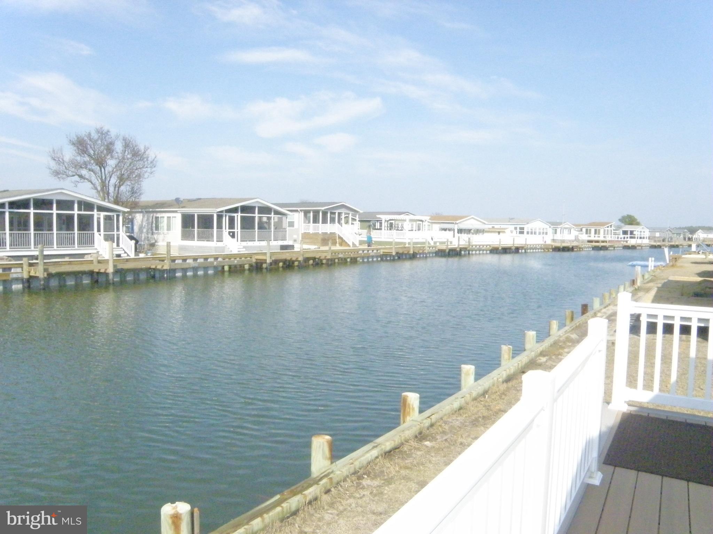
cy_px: 267
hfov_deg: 67.3
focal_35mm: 26
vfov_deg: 53.1
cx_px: 356
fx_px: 536
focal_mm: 4.6
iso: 800
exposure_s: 1/1600
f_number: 8
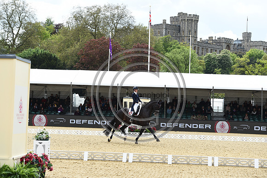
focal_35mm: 90
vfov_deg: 15.2
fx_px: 667
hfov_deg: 22.6
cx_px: 134
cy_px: 89
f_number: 5
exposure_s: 1/1250
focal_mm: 90
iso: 250
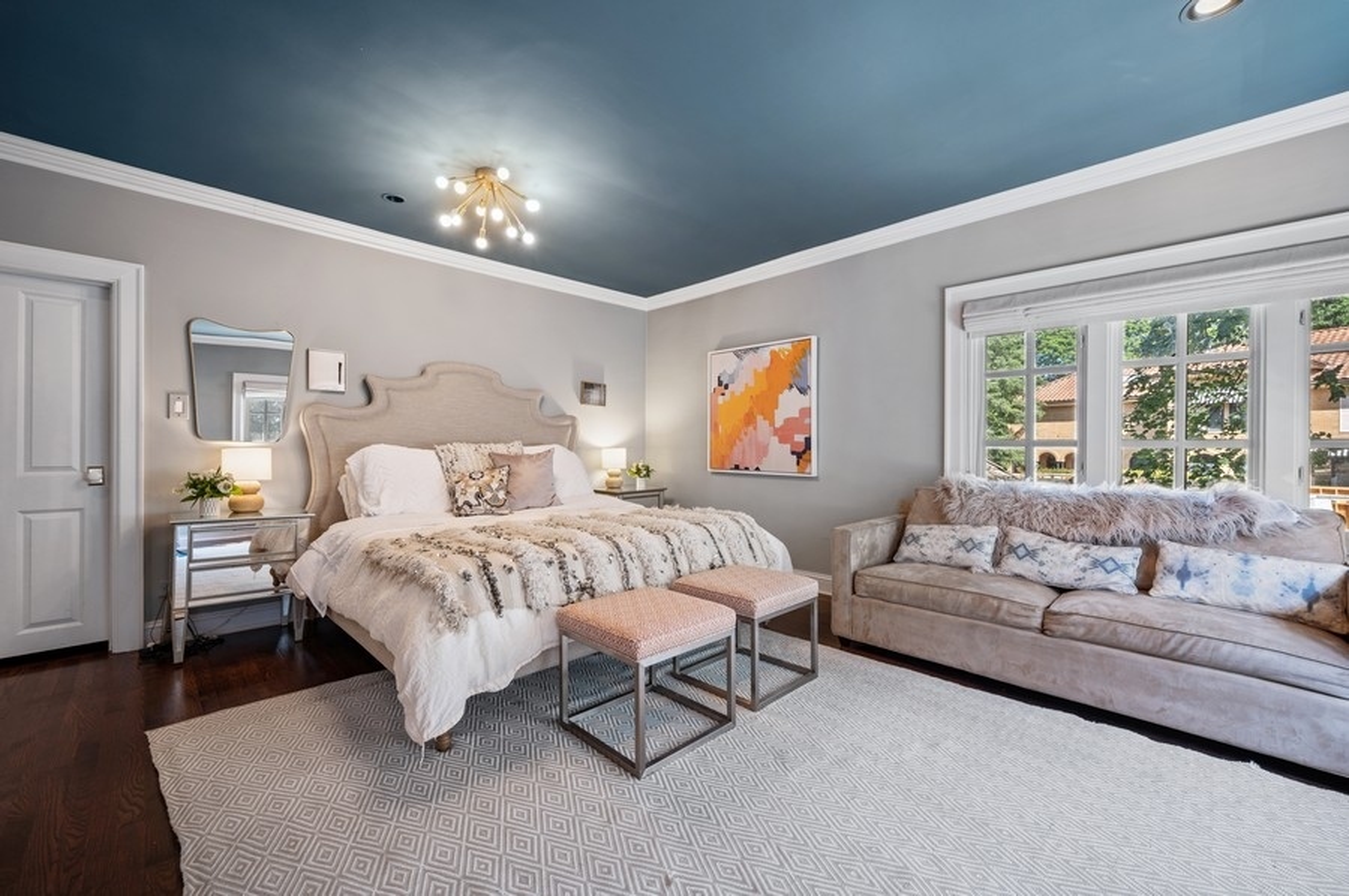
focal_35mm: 14
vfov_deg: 81.1
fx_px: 524
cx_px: 674
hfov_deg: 104.3
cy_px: 448
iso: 200
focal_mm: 14
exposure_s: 1/2
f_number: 9.5
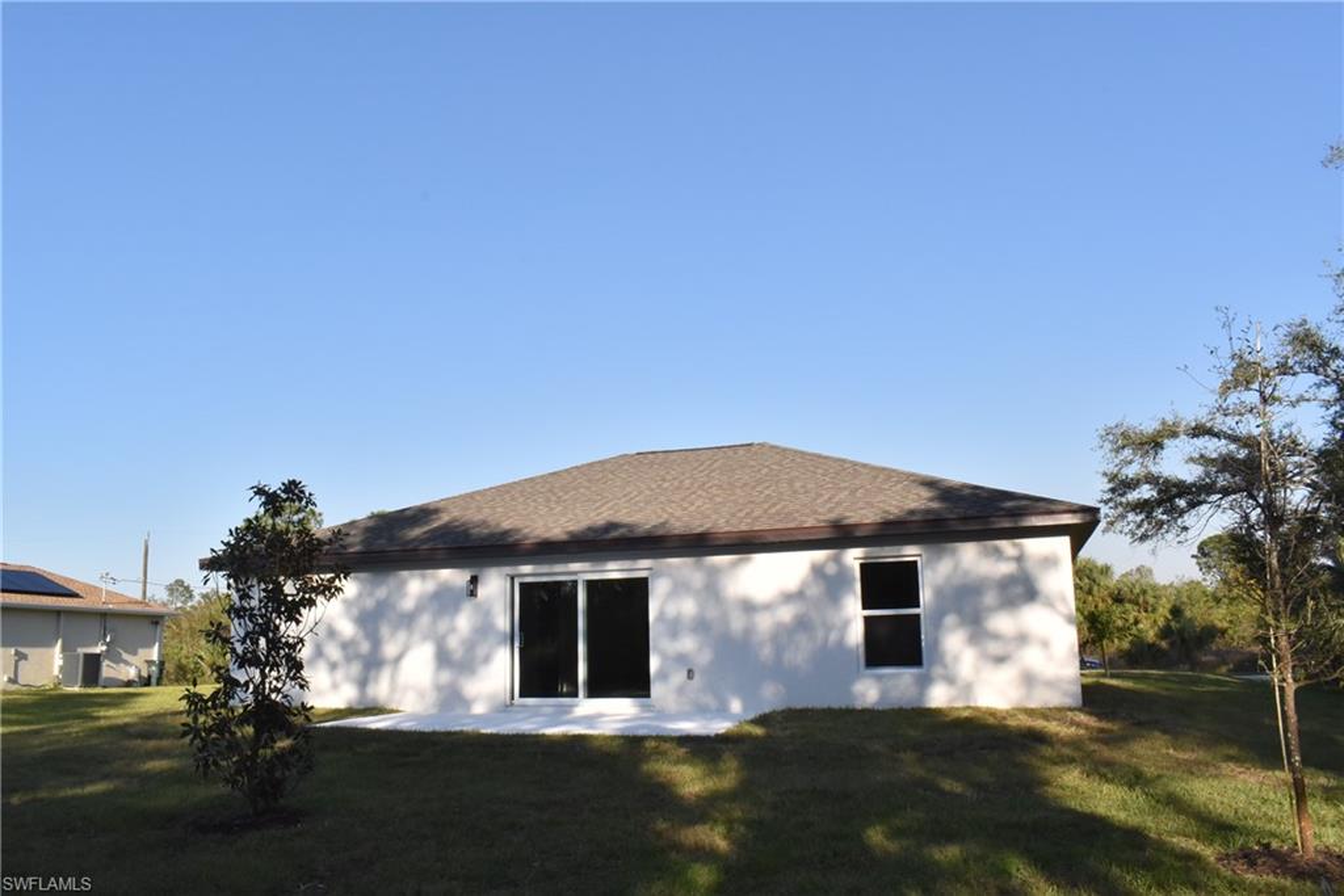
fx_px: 1008
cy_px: 448
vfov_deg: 47.9
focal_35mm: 27
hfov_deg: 67.4
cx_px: 672
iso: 800
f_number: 22
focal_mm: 18
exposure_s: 1/200
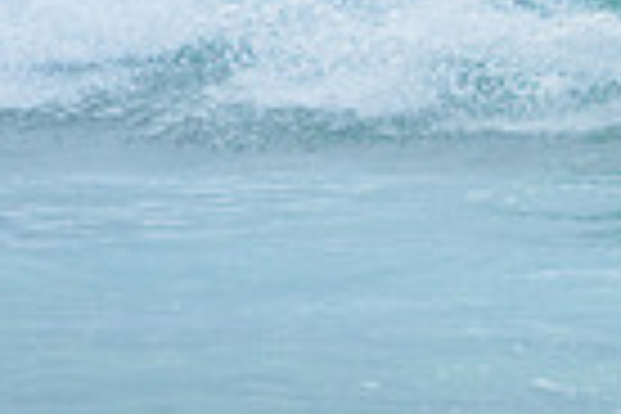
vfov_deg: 0.7
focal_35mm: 2061
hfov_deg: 1.0
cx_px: 1026
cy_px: -99
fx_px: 35549
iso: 500
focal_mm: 400
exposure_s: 1/1600
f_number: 7.1
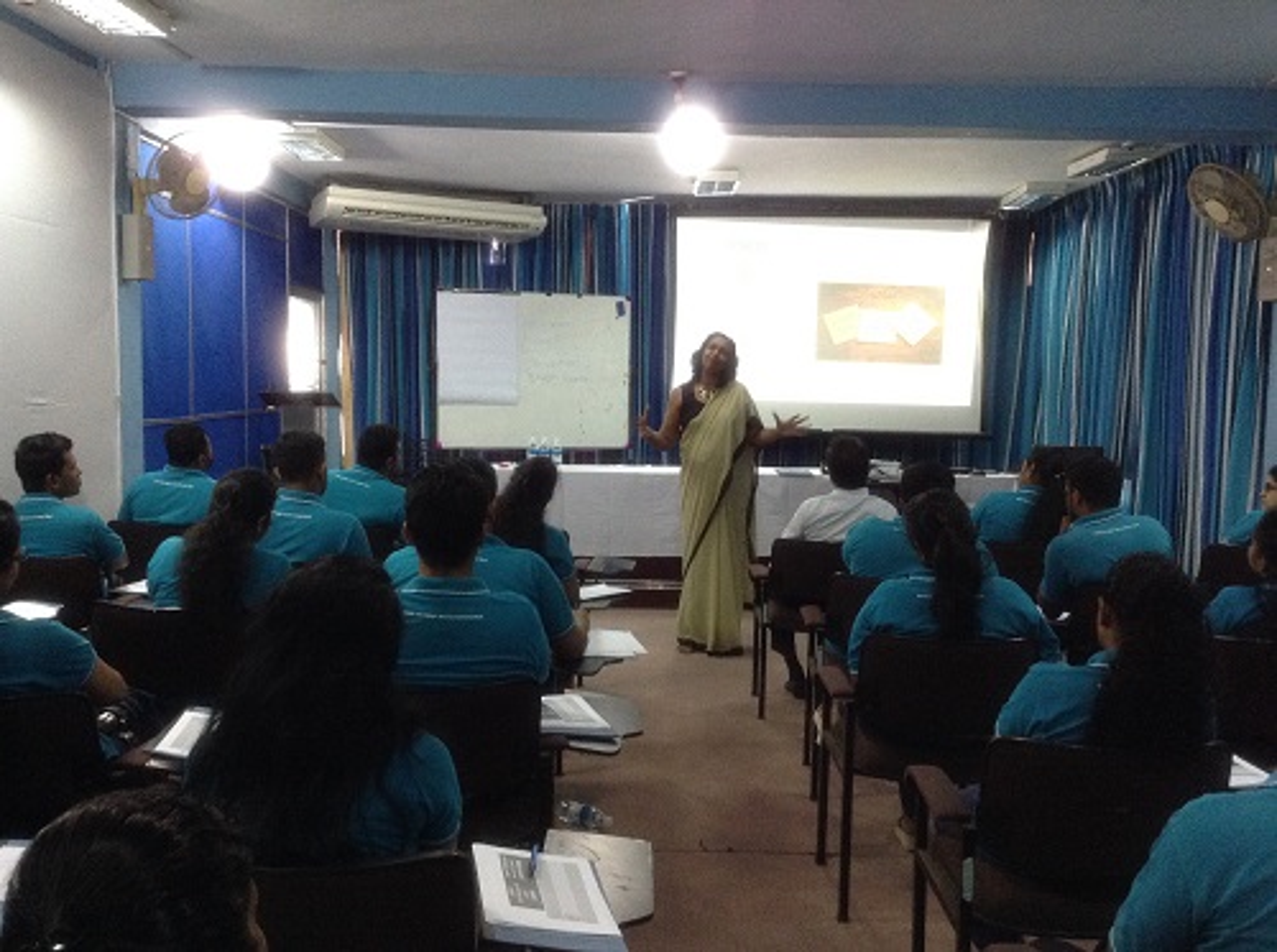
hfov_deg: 55.4
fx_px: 1215
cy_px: 476
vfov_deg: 42.8
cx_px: 638
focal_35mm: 33
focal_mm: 3.3
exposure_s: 1/20
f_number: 2.4
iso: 250
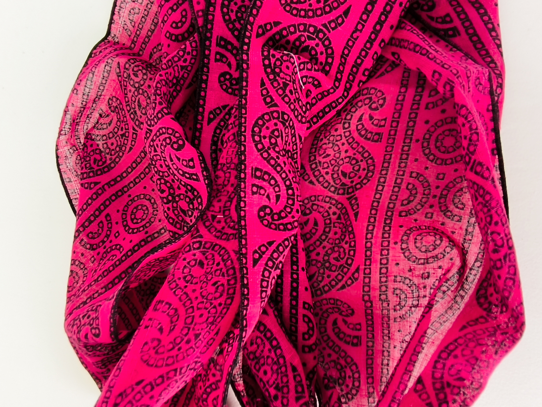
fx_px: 360
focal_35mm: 23
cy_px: 204
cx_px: 271
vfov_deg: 58.9
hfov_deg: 73.9
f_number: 2.2
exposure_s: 1/60
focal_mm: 1.65
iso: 50
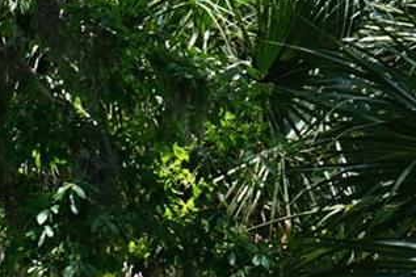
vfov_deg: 5.6
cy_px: 652
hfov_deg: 8.1
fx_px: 2737
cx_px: -529
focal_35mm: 237
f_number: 8
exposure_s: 1/80
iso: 100
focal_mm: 47
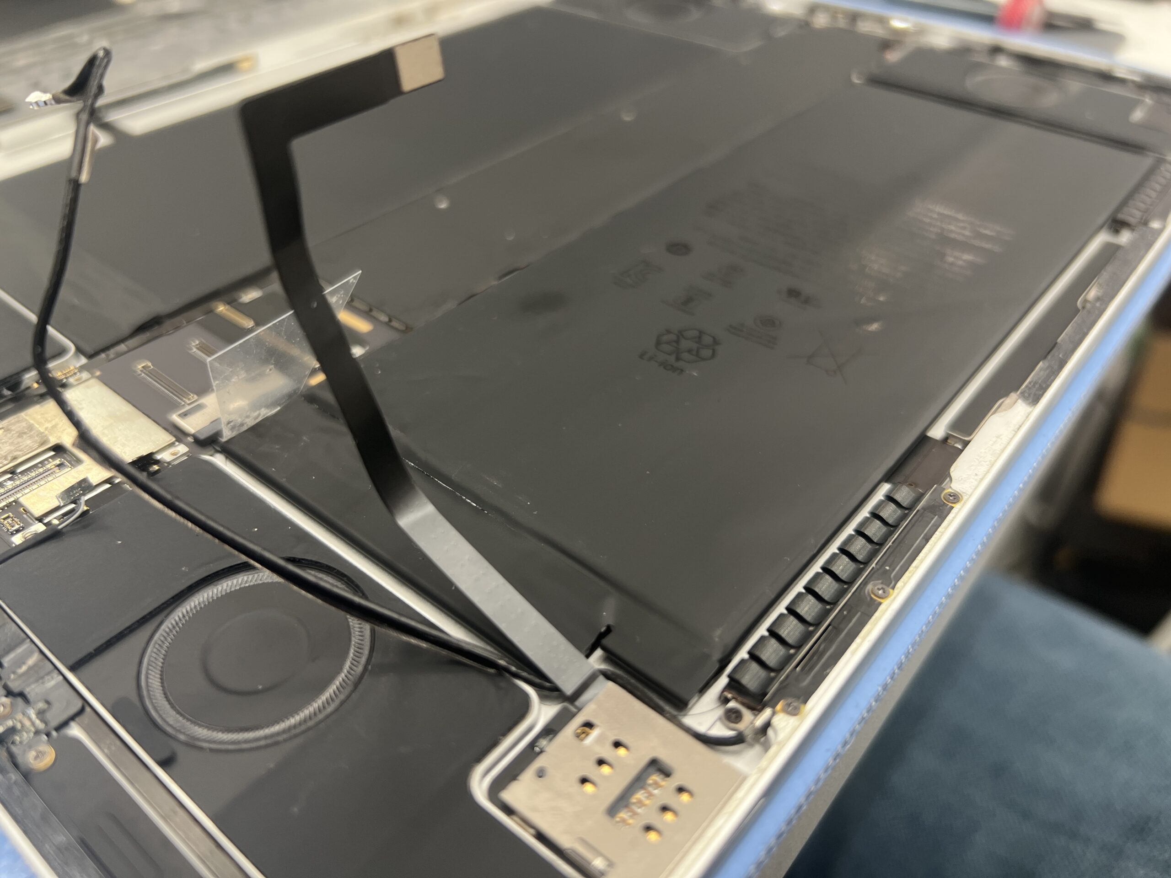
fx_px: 880
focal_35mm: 26
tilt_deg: -41.9
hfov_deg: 67.3
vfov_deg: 53.1
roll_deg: -1.8
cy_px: 439
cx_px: 586
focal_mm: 5.7
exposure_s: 1/100
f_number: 1.5
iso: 100
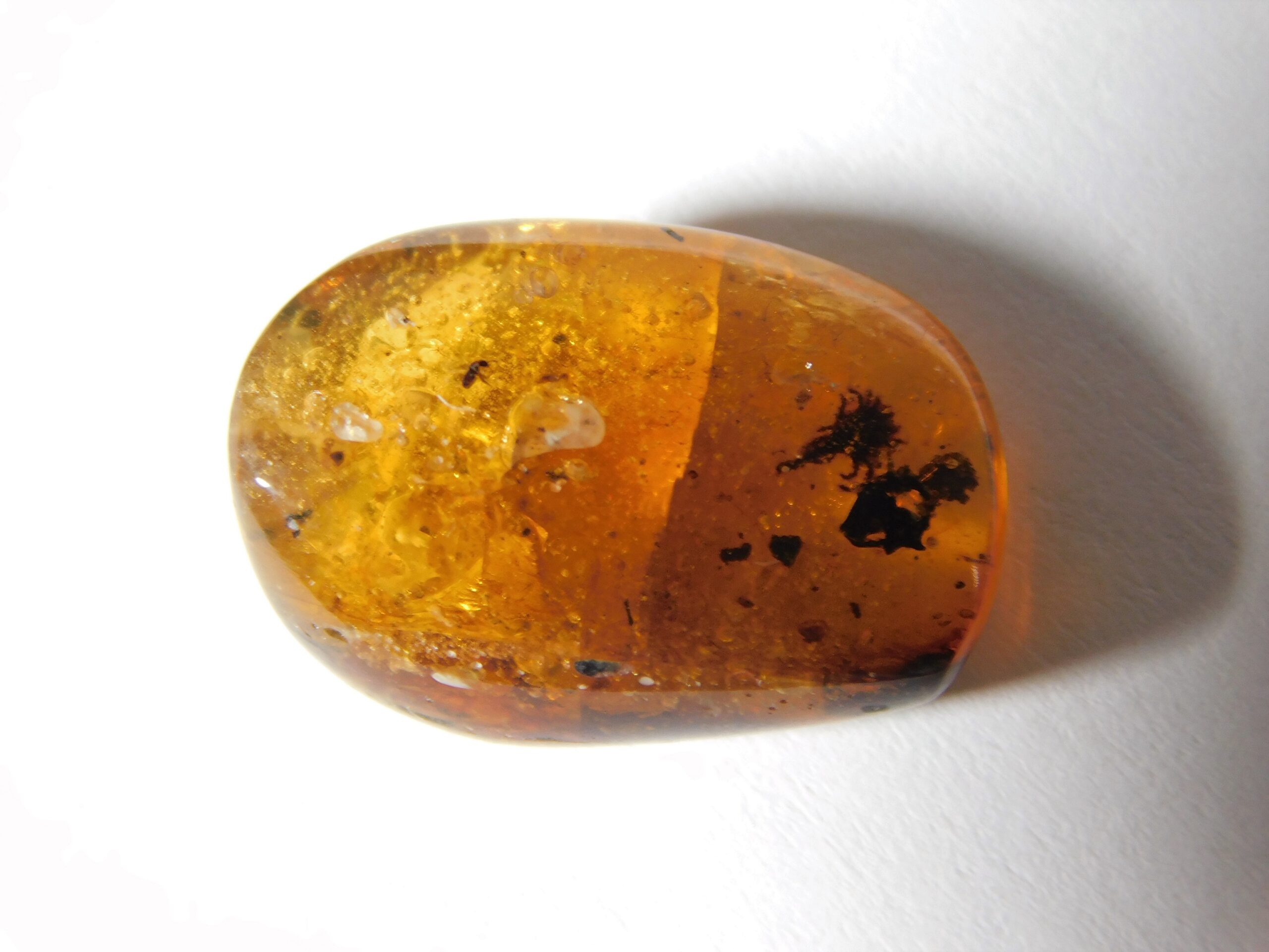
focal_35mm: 202
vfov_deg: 7.4
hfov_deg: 9.8
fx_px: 7405
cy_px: 476
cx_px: 634
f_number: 5.4
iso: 180
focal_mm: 35.9
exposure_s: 1/30
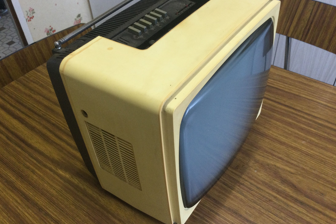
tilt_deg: -43.3
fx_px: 308
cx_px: 165
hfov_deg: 57.2
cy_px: 110
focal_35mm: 33
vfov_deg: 40.0
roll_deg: +3.0
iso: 125
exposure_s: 1/33
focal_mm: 3.3
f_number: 2.4
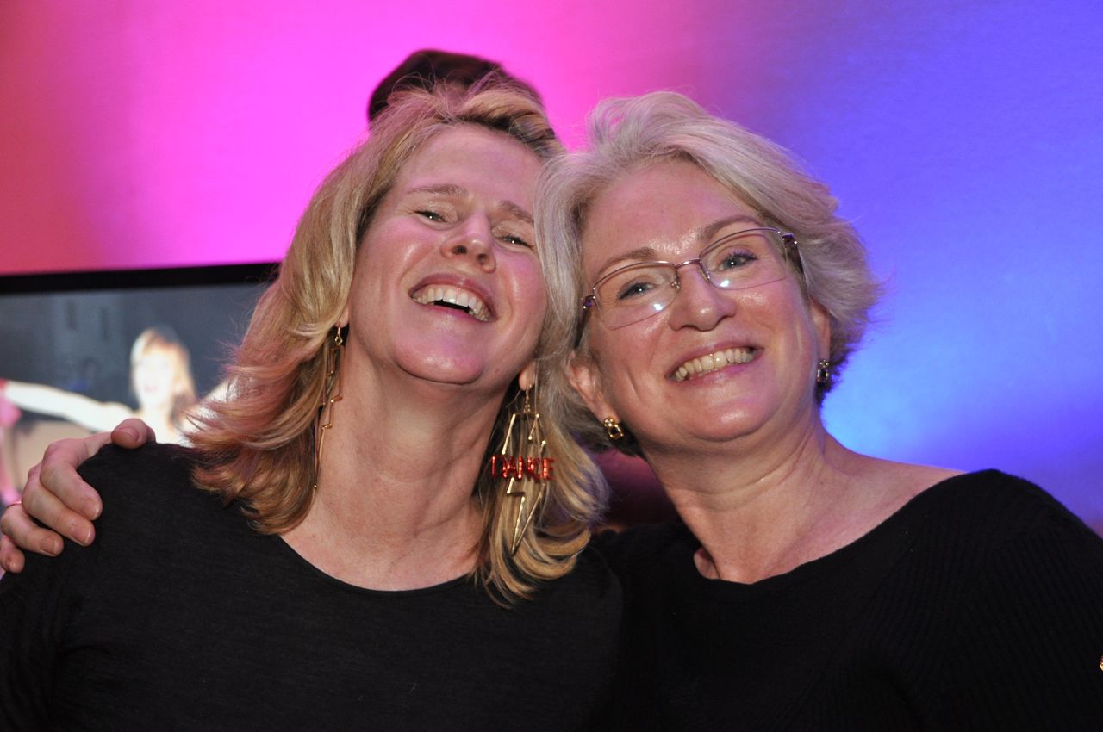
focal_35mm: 75
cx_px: 552
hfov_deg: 27.0
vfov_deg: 18.1
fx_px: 2295
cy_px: 366
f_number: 4.8
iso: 800
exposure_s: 1/60
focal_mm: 50
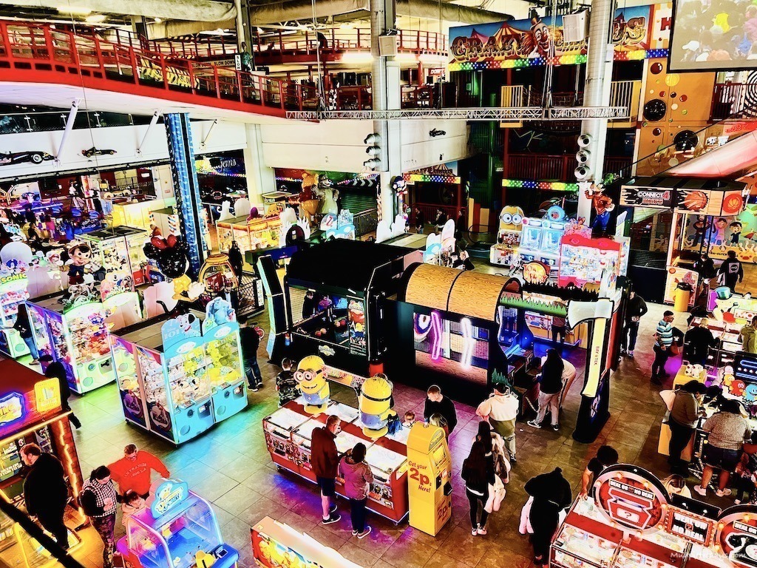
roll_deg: +2.7
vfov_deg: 53.1
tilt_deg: -19.5
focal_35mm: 26
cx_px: 378
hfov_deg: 67.3
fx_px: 569
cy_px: 284
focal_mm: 5.7
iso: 250
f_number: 1.5
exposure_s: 1/50
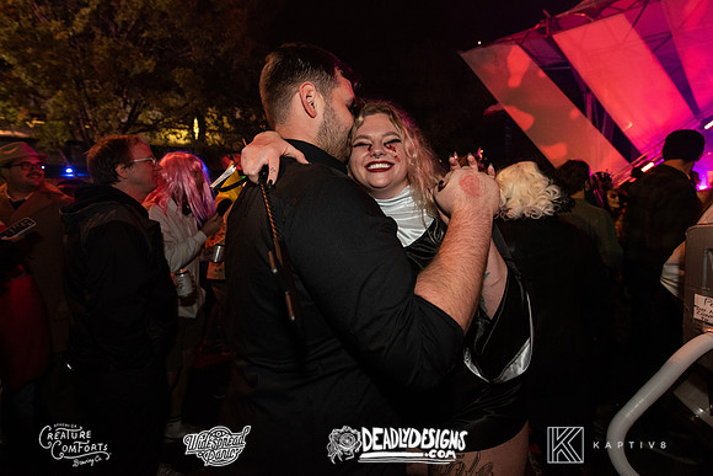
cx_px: 356
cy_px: 191
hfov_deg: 94.0
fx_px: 333
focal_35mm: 17
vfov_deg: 70.4
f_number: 3.5
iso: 2000
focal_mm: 14
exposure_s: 1/60
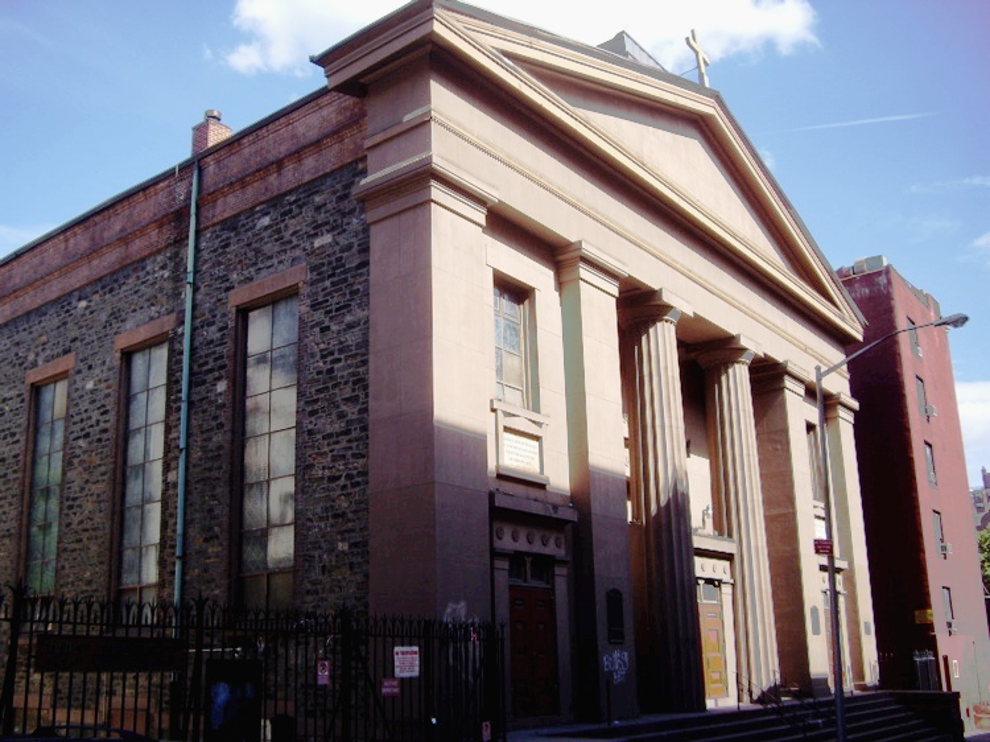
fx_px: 1086
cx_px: 495
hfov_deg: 49.0
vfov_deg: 37.7
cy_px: 371
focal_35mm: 38
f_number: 2.8
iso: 64
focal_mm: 7.9
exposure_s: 1/500
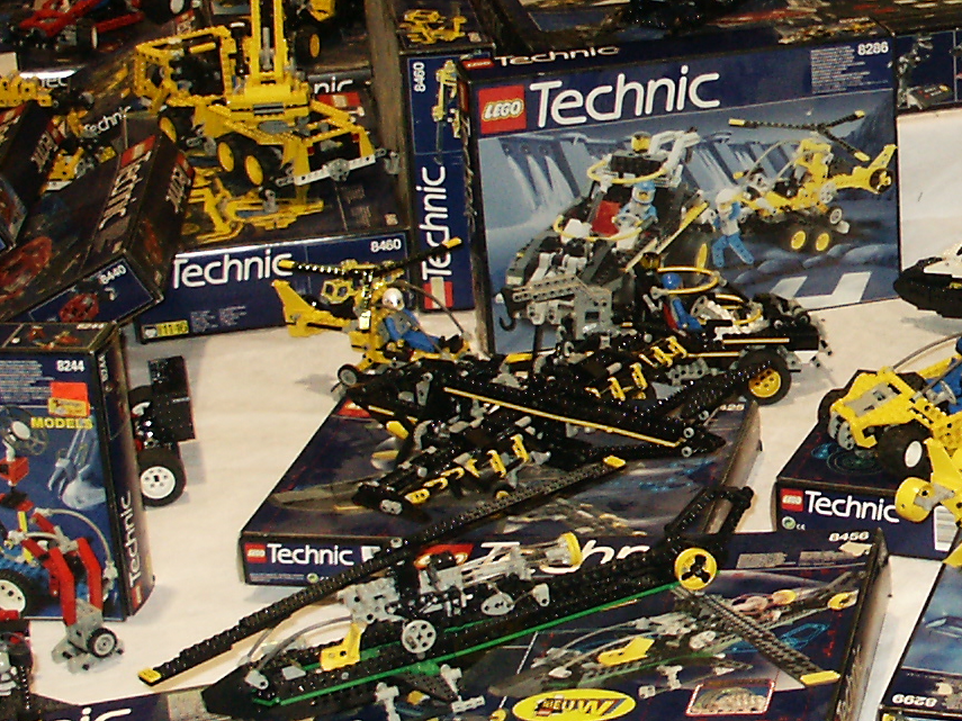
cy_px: 316
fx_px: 2584
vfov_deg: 15.9
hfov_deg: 20.2
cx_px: 1042
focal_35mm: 93
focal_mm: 7.18
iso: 200
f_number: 3
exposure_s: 1/45
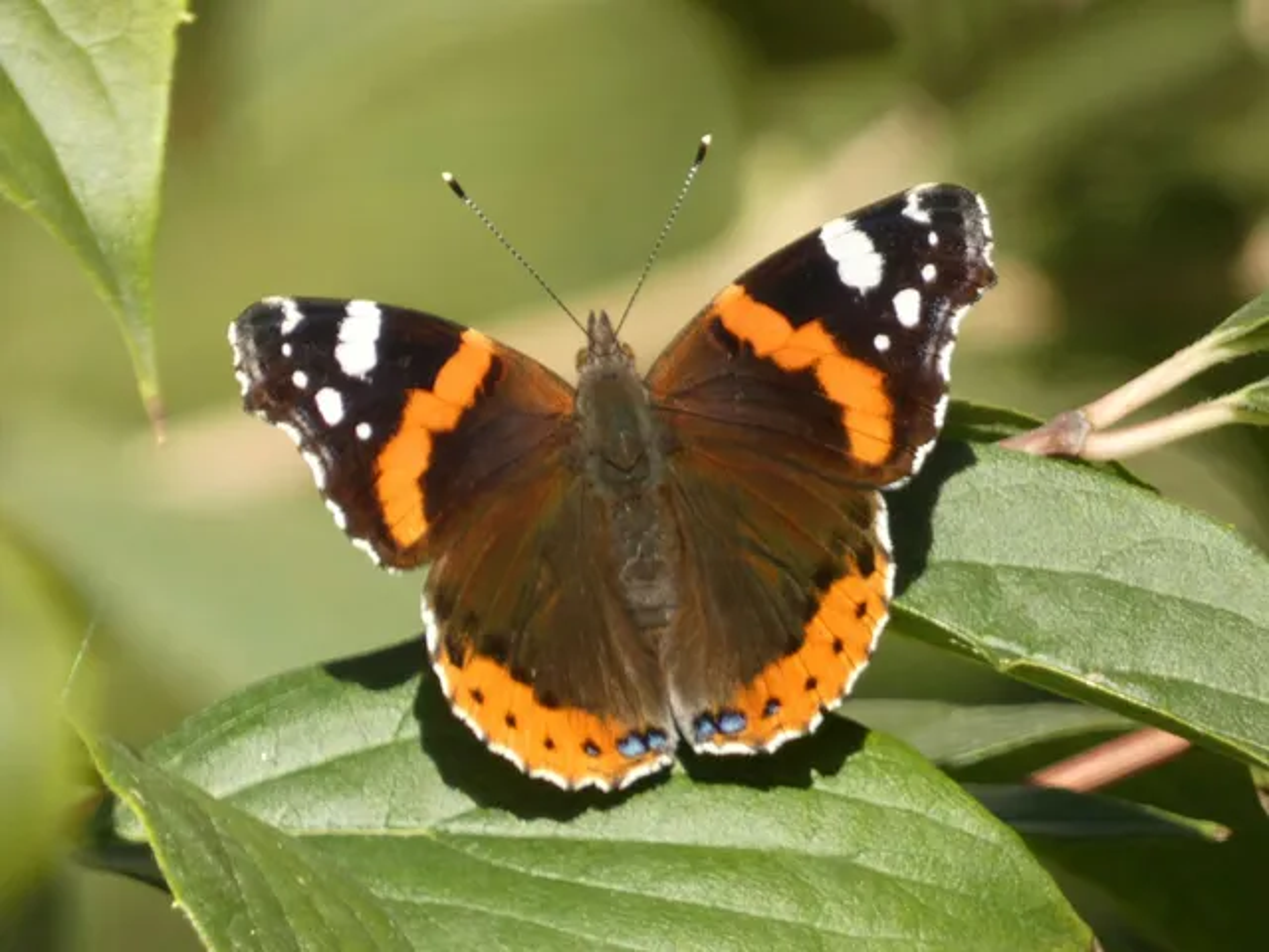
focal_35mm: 1200
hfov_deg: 1.7
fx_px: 43991
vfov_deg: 1.2
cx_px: 634
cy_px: 476
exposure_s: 1/125
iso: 125
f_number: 5.9
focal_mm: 215
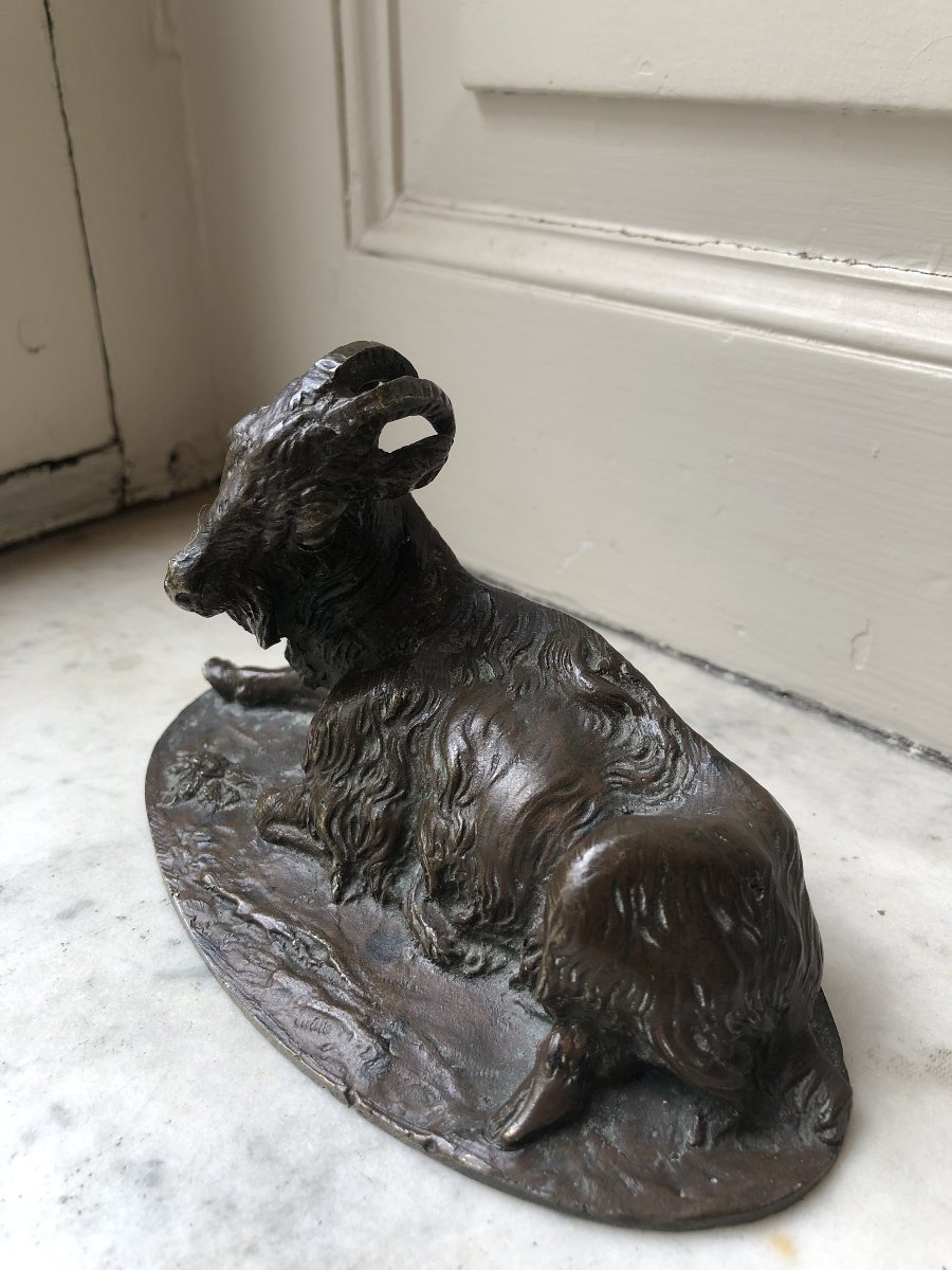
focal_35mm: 28
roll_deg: +0.0
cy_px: 635
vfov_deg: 63.4
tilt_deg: -30.6
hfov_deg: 49.7
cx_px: 476
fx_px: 1027
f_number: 1.8
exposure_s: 1/100
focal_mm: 4
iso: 25
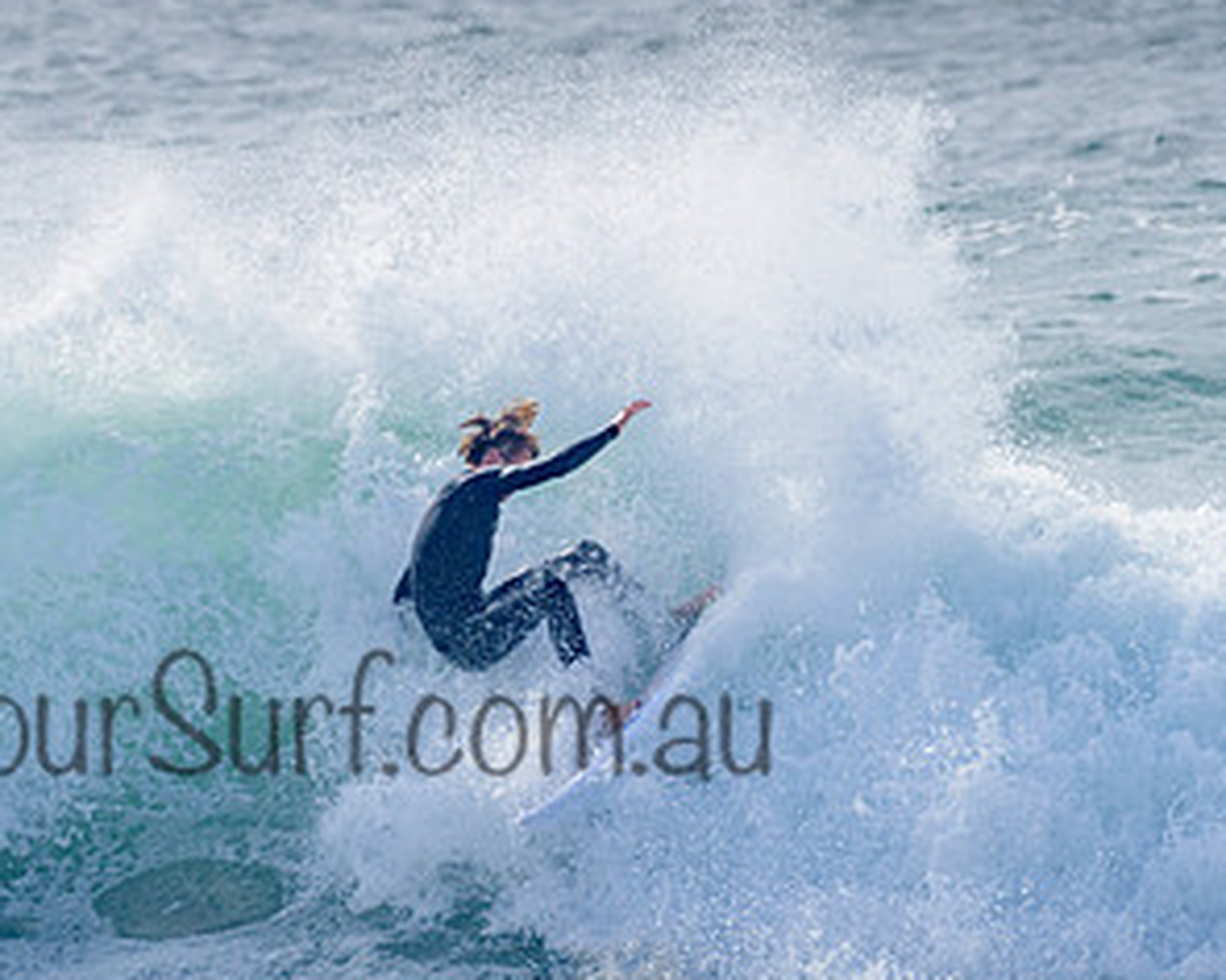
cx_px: 497
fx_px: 40966
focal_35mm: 1129
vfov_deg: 1.4
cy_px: 499
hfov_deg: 1.7
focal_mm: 500
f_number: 5.6
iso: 100
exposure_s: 1/2000
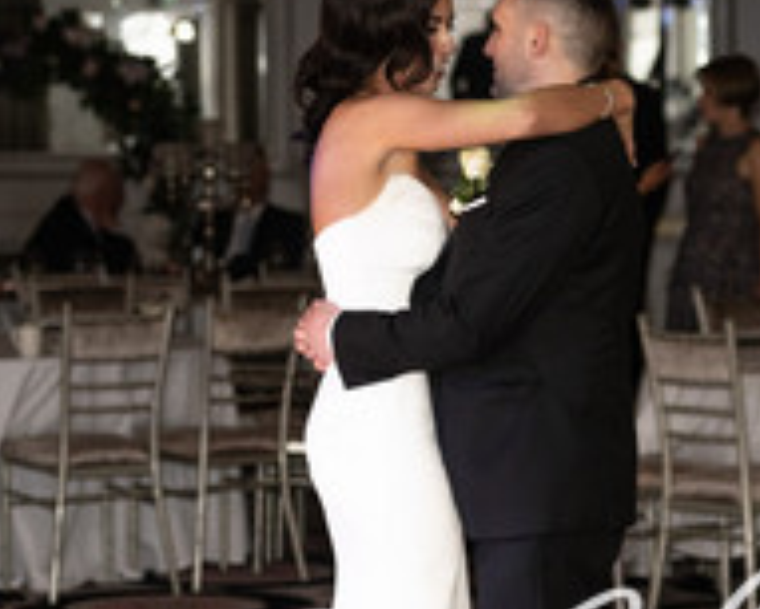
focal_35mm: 179
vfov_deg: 8.6
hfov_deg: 10.8
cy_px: 436
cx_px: 538
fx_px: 4028
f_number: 2.8
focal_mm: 70
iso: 640
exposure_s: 1/250
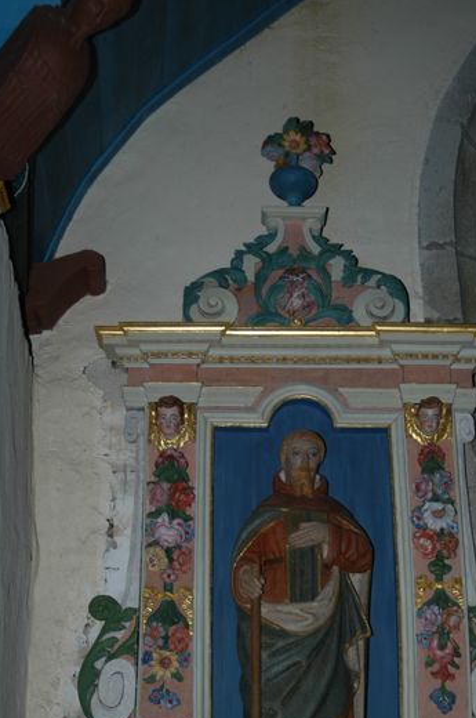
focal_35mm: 71
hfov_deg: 19.2
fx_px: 1406
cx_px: 295
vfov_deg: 28.4
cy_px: 481
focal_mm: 35
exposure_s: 1/180
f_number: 4.5
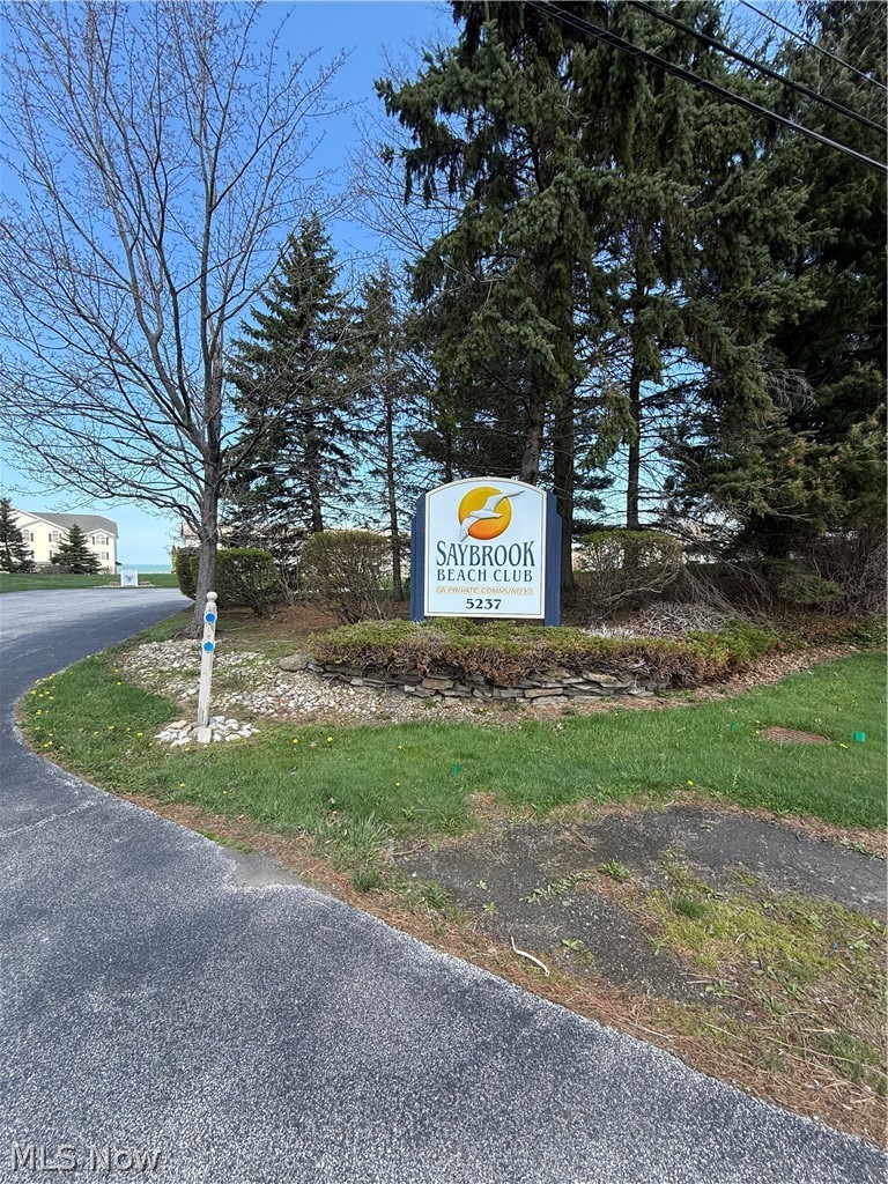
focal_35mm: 14
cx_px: 444
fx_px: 479
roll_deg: -1.1
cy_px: 592
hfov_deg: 85.7
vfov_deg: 102.1
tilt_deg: -1.5
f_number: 2.2
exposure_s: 1/585
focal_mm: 2.22
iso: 50
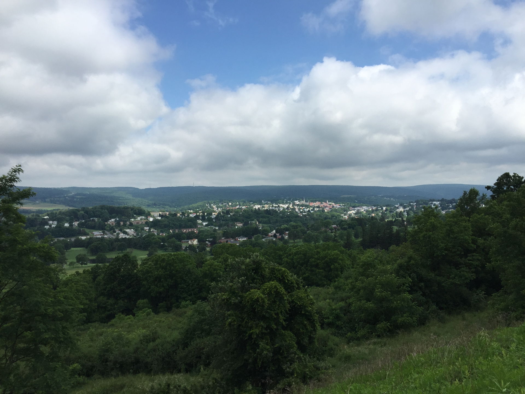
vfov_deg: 48.2
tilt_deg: +1.3
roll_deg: -0.1
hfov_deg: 61.7
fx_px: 440
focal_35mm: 29
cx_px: 262
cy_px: 197
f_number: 2.2
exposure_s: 1/2475
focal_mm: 4.15
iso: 32
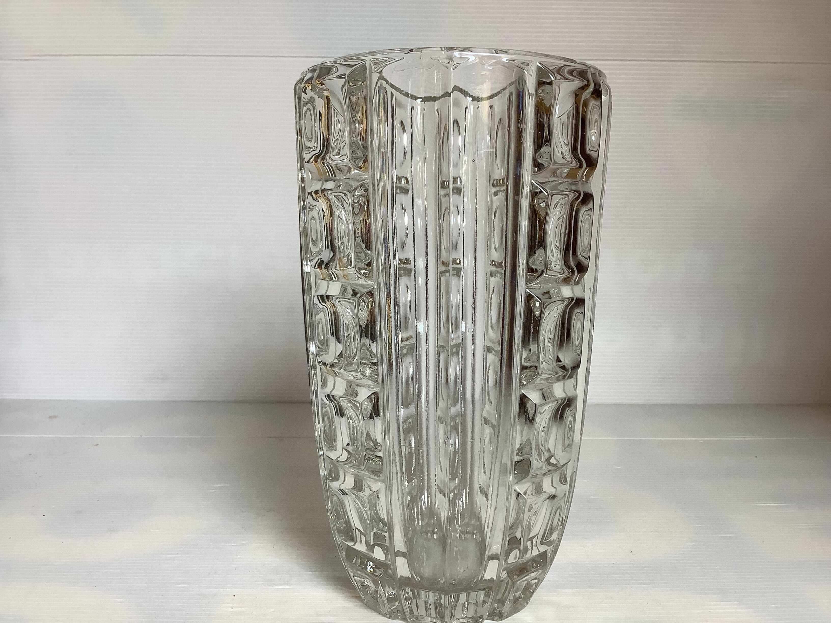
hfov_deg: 58.4
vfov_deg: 45.4
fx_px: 744
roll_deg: +0.0
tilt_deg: -6.9
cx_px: 416
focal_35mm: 31
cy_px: 312
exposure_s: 1/50
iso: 64
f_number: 2.4
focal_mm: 3.3
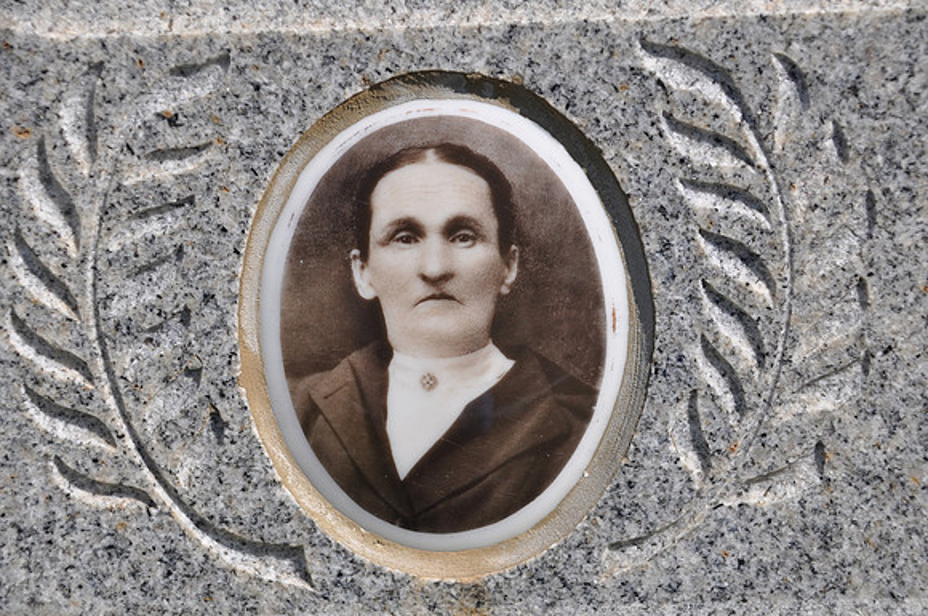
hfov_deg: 14.0
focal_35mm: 147
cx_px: 464
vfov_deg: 9.3
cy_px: 308
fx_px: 3784
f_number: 9
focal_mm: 98
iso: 200
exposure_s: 1/320
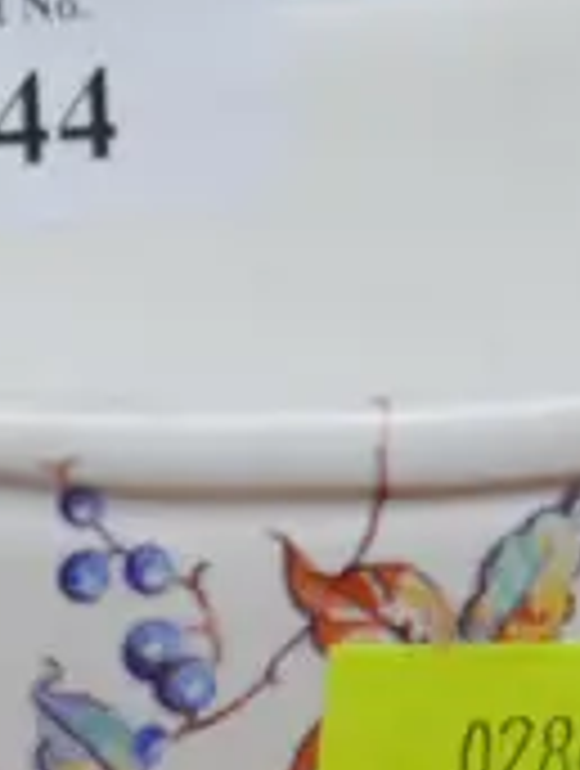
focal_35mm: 239
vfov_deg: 8.0
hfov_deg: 6.2
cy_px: 1292
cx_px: 0
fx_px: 5319
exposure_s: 1/60
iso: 320
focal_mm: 20
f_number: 4.4
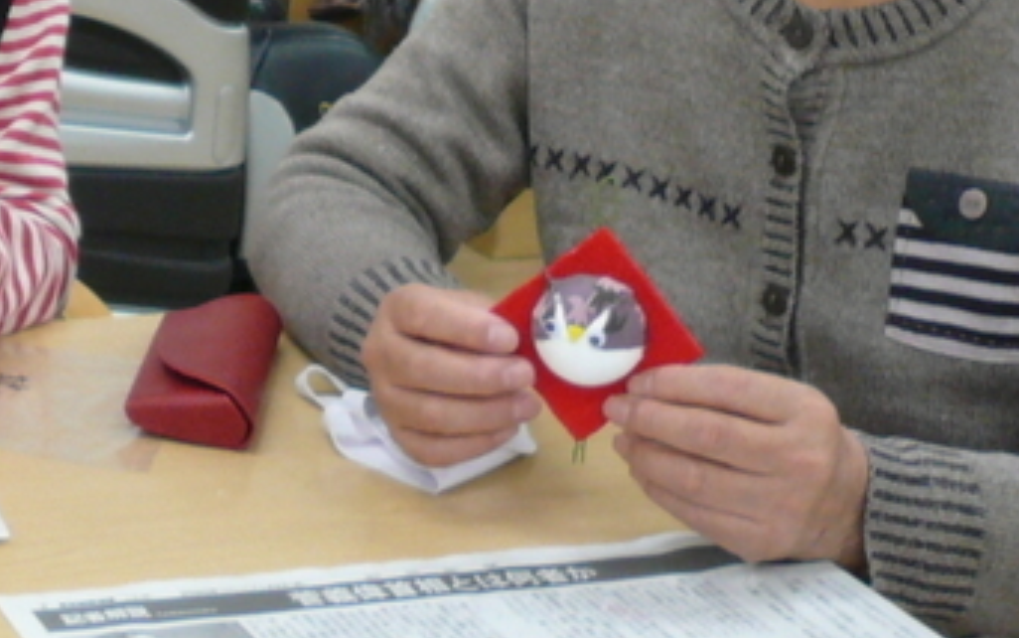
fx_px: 2889
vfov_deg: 12.3
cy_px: -152
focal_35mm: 104
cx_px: -411
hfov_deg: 18.2
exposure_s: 1/30
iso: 100
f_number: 2.8
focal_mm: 4.6
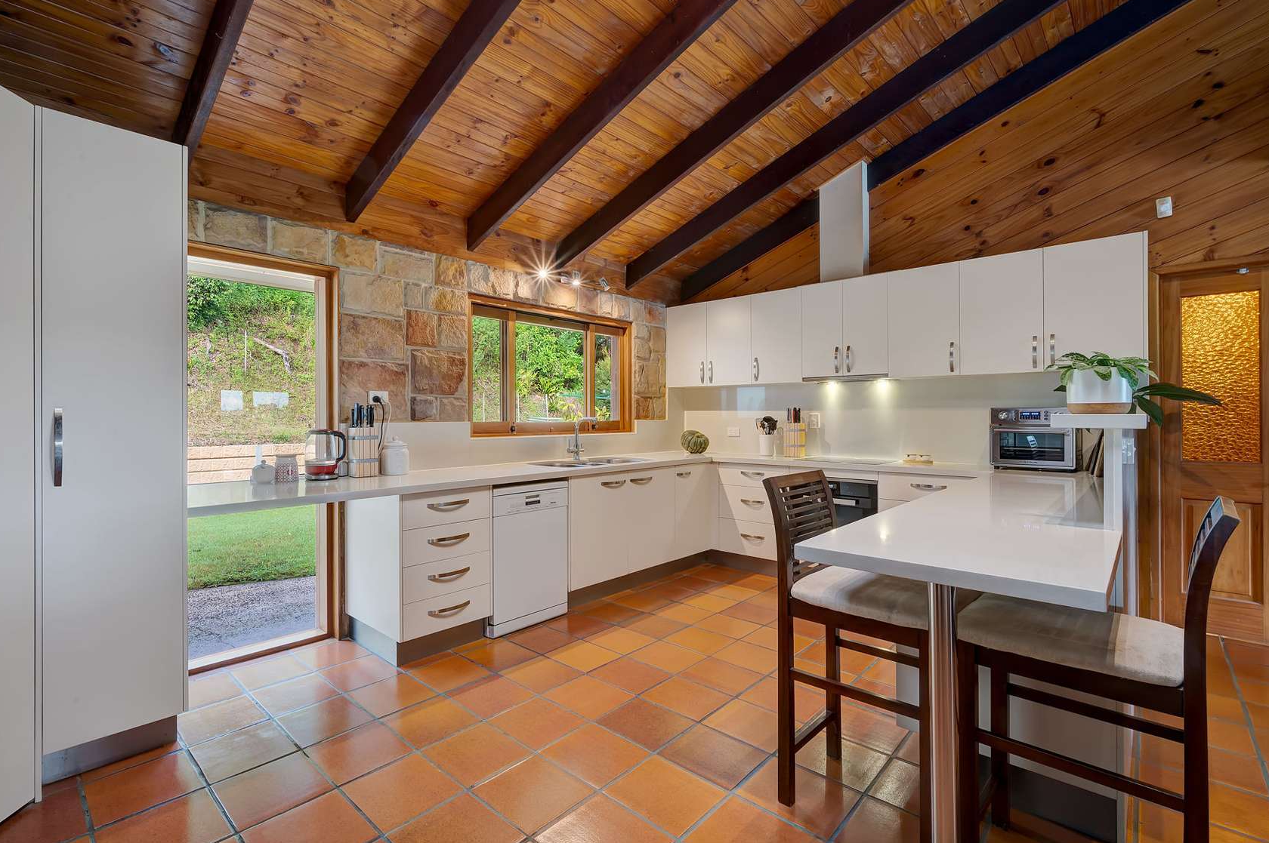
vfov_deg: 73.6
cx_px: 548
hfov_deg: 96.2
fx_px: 563
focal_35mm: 16
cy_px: 409
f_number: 14
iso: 400
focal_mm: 14
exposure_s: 1/2.5
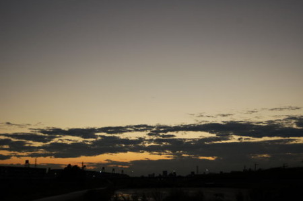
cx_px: 152
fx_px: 429
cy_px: 100
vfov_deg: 26.4
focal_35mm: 51
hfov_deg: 38.9
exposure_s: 1/50
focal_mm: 34
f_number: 4.5
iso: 200
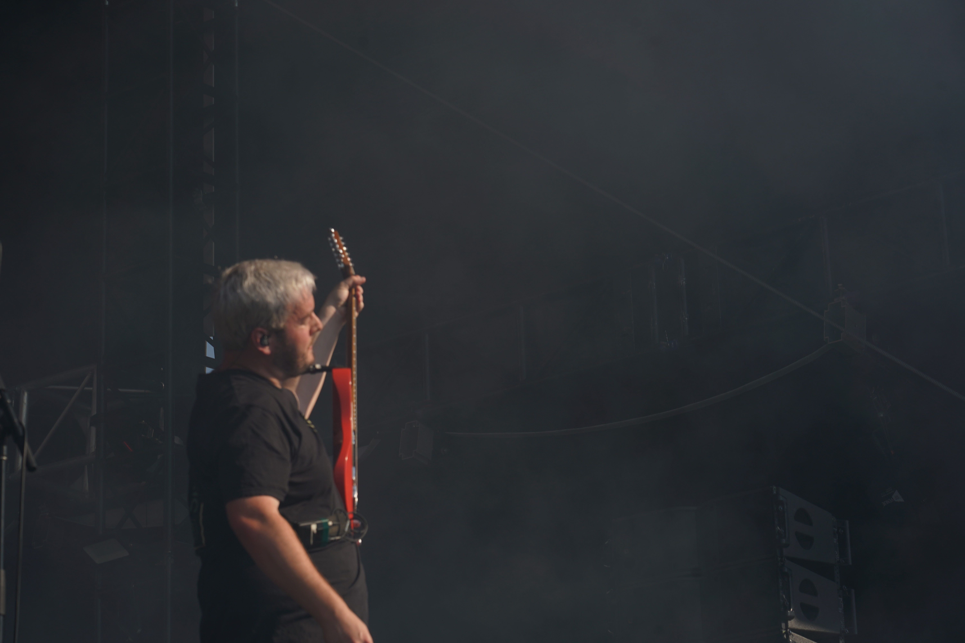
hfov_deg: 19.5
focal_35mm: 105
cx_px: 482
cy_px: 322
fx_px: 2814
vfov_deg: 13.0
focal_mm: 105
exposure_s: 1/500
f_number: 8
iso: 100
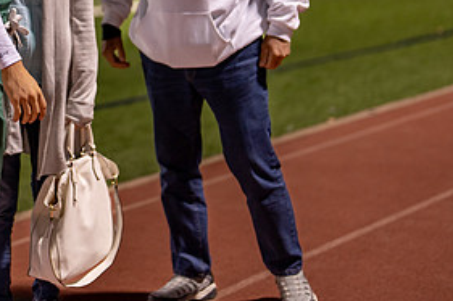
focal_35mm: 106
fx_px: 1333
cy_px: -6
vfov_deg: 12.7
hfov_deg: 18.9
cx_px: 32
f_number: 1.2
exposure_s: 1/320
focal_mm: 50
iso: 320
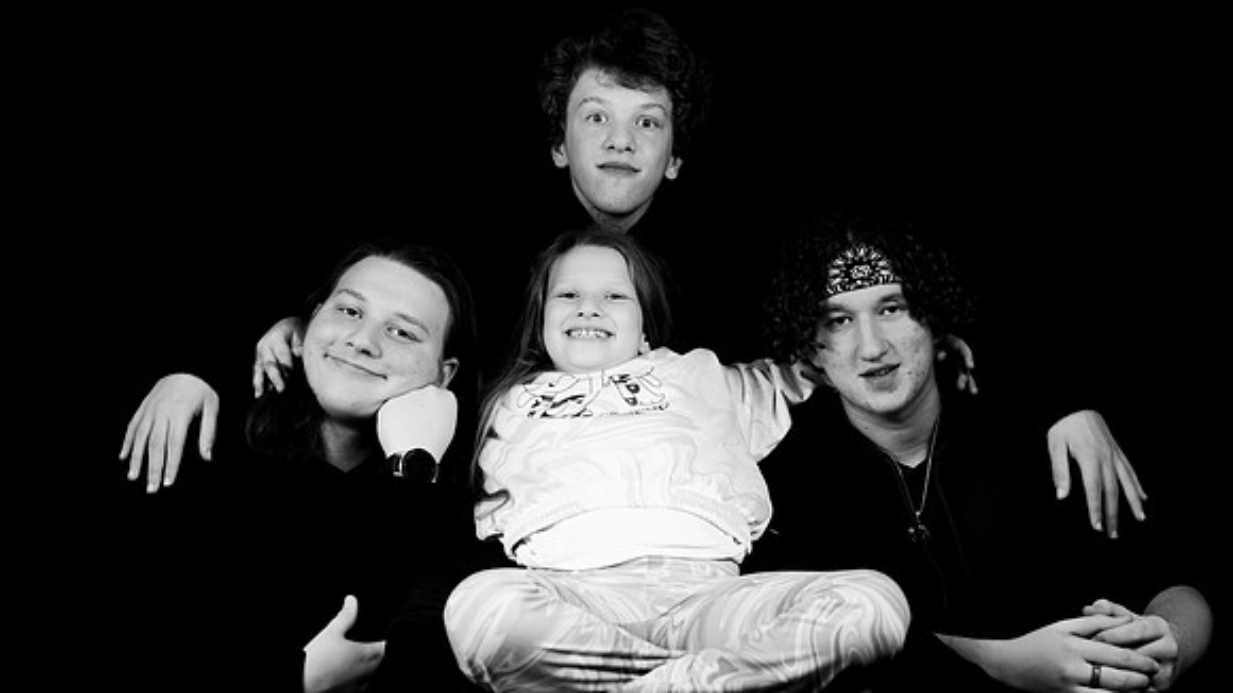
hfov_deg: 32.1
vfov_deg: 18.4
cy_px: 302
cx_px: 590
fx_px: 2143
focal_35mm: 66
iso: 100
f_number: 4.5
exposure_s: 1/80
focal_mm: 60
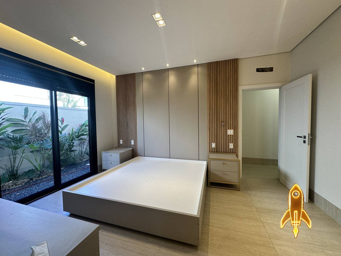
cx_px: 170
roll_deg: +1.3
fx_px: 138
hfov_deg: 102.1
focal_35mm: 14
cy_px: 128
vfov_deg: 85.7
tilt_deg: -1.5
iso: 100
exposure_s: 1/120
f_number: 2.2
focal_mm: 2.22
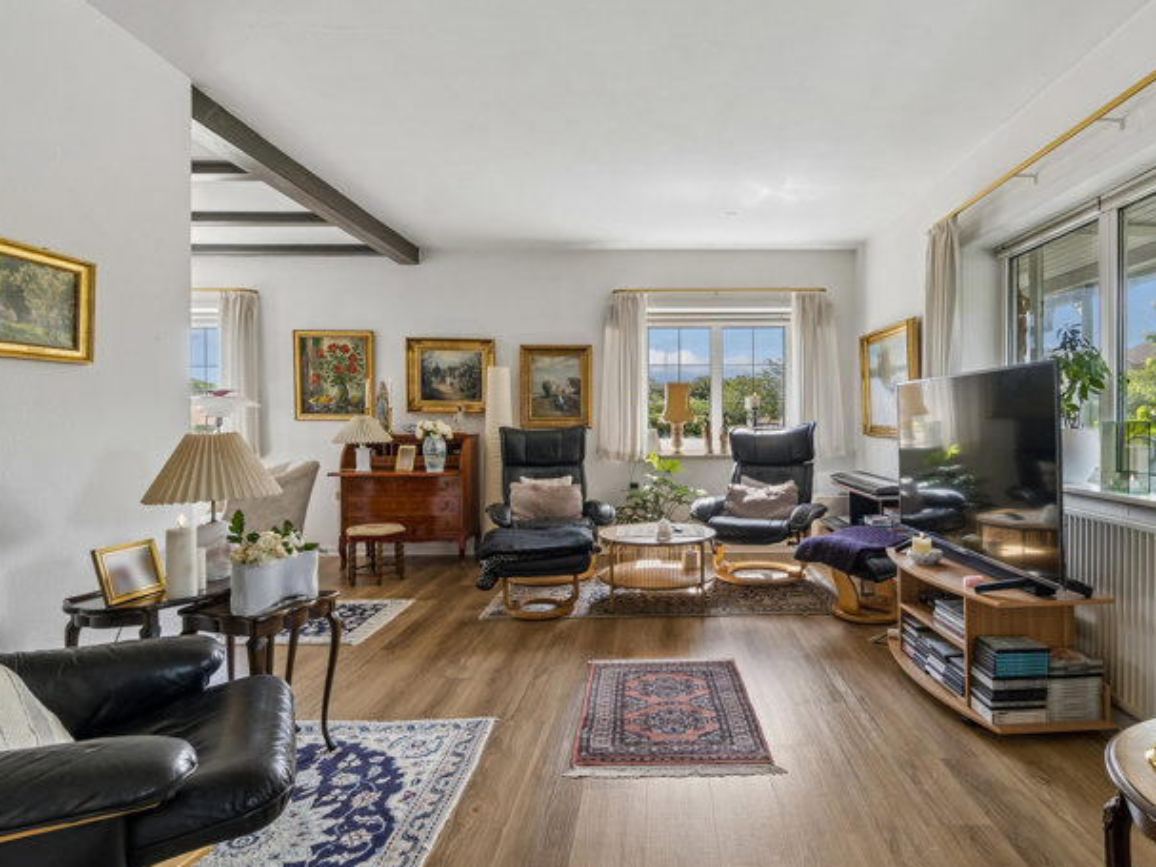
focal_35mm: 19
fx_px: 634
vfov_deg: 68.7
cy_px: 441
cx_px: 688
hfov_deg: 83.7
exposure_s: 1/50
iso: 200
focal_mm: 10
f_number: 8
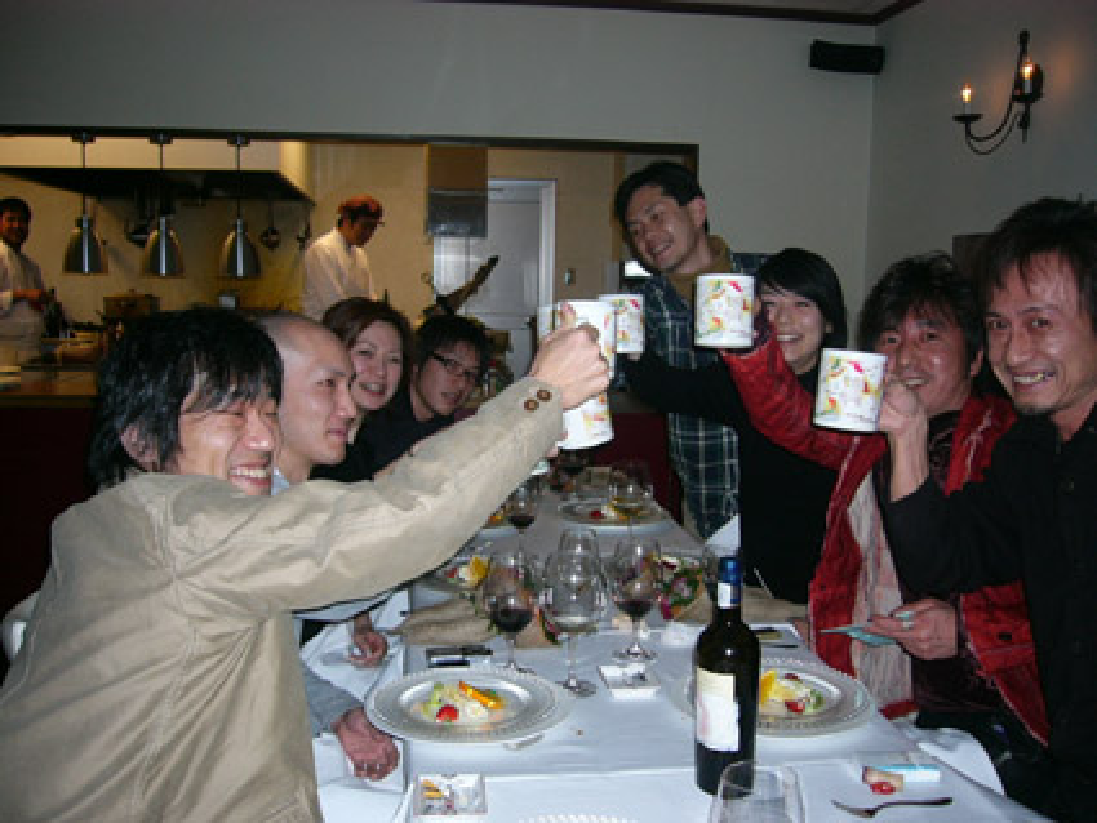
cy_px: 412
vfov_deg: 40.7
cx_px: 548
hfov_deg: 52.6
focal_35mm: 35
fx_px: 1109
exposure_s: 1/60
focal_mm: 5.8
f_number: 2.8
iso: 100
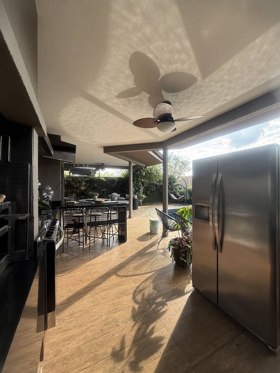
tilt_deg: -0.6
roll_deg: -0.1
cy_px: 186
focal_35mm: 14
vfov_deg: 102.1
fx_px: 151
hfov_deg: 85.7
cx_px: 140
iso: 64
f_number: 2.2
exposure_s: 1/188
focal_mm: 2.22
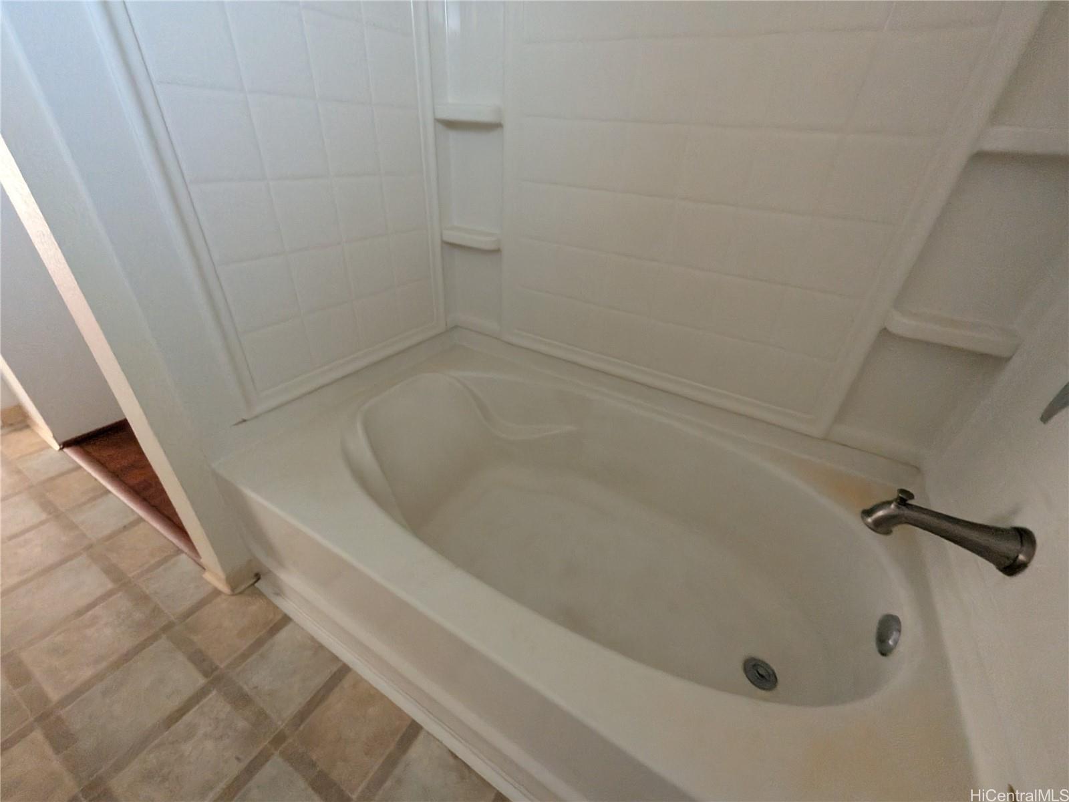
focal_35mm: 13
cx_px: 534
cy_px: 401
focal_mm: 1.54
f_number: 2.2
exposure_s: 1/31.7
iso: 726
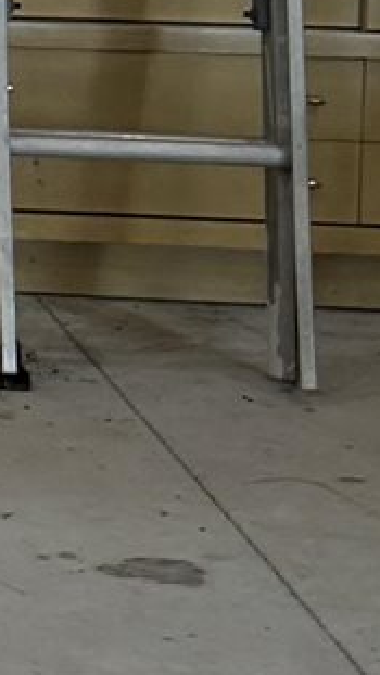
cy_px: -380
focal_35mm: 194
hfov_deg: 5.1
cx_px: -1470
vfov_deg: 10.7
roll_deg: +0.2
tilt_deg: -3.8
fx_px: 3474
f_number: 1.78
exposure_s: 1/137
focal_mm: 6.76
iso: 125
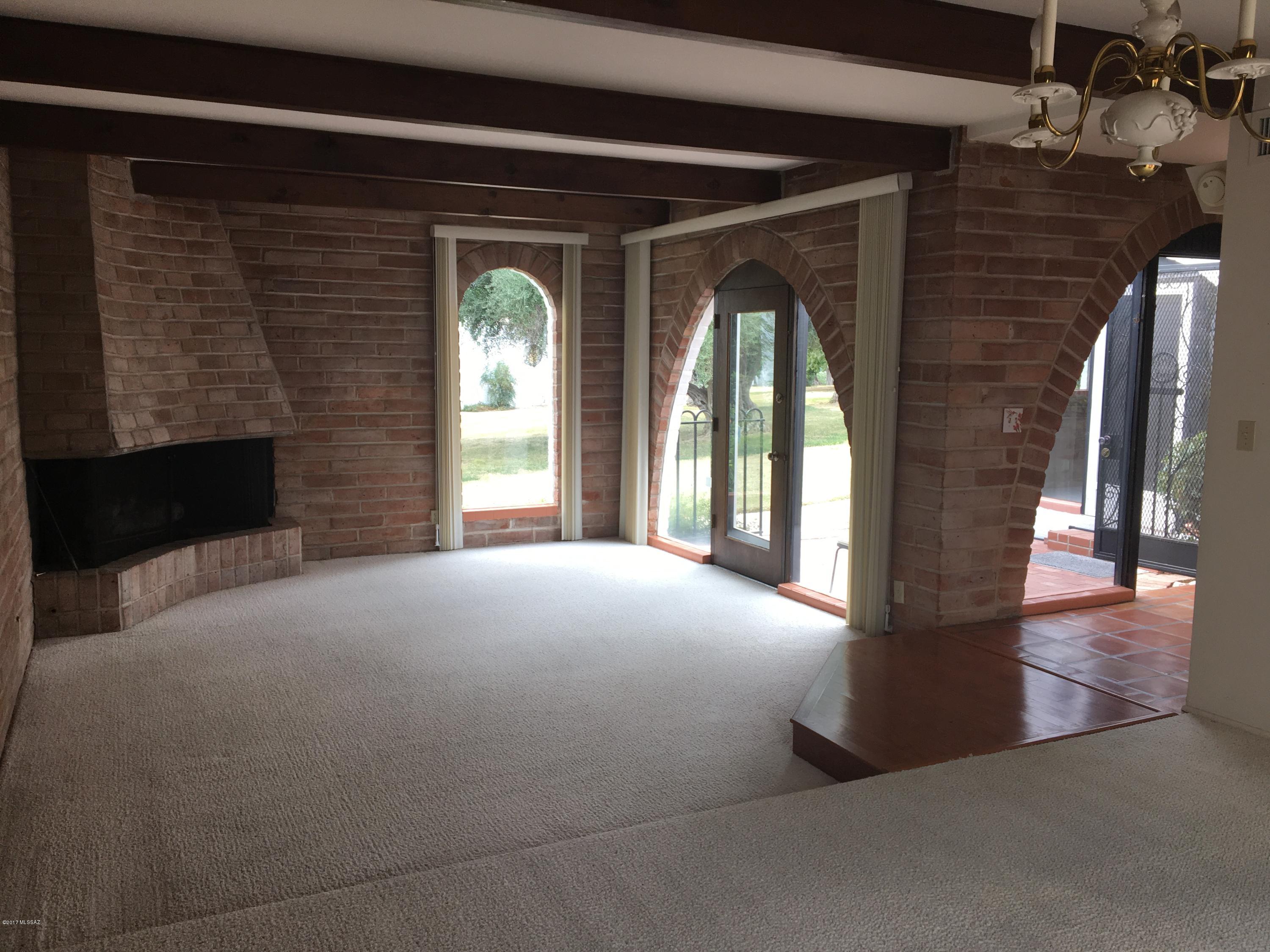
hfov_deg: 61.7
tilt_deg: -7.1
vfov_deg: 48.2
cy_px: 476
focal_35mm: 29
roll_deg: +0.0
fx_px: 1064
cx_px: 635
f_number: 2.2
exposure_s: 1/60
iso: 32
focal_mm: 4.15
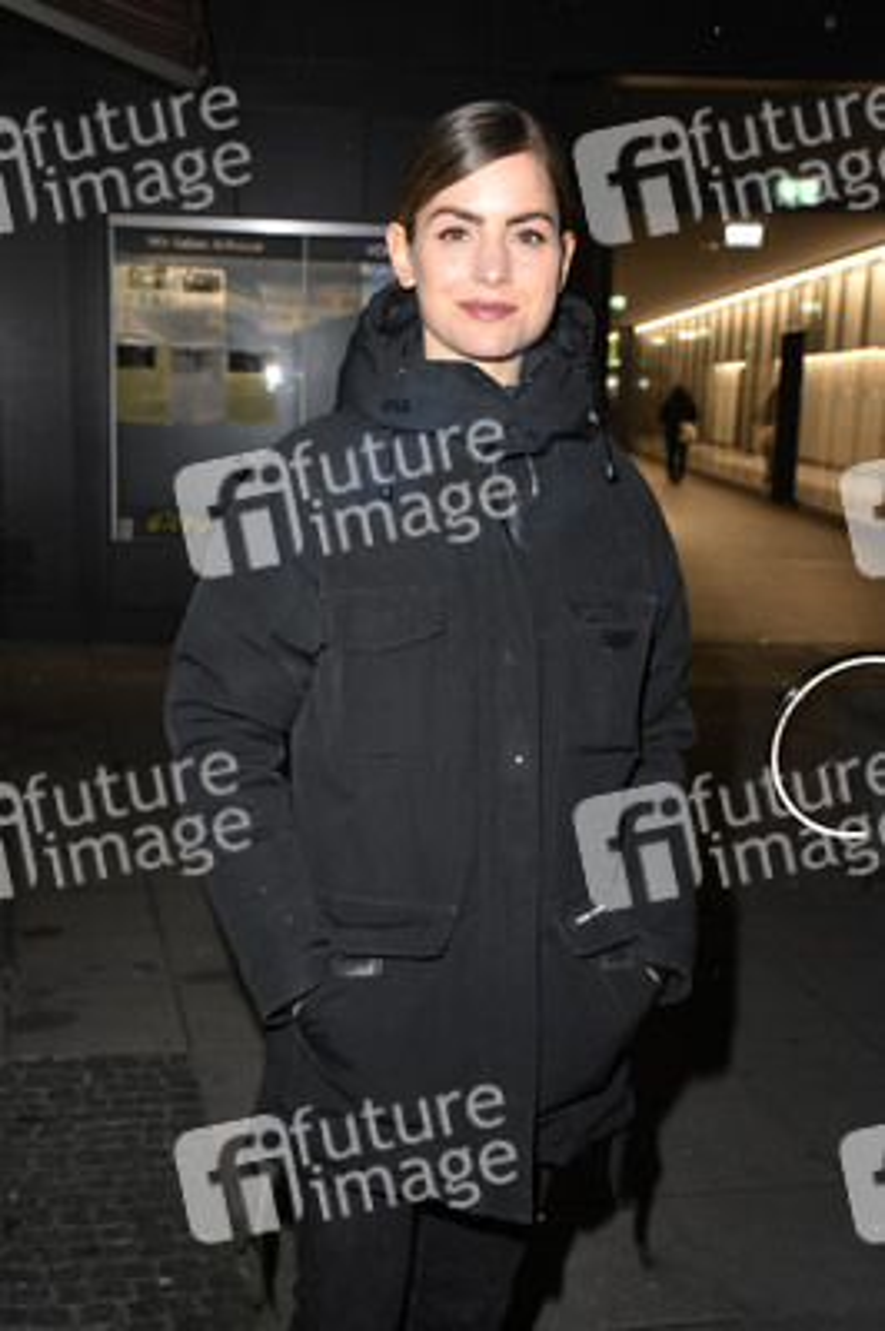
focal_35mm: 40
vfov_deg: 48.0
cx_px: 442
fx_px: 1496
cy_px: 666
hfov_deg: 33.0
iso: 2000
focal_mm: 27
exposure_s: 1/160
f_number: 6.3
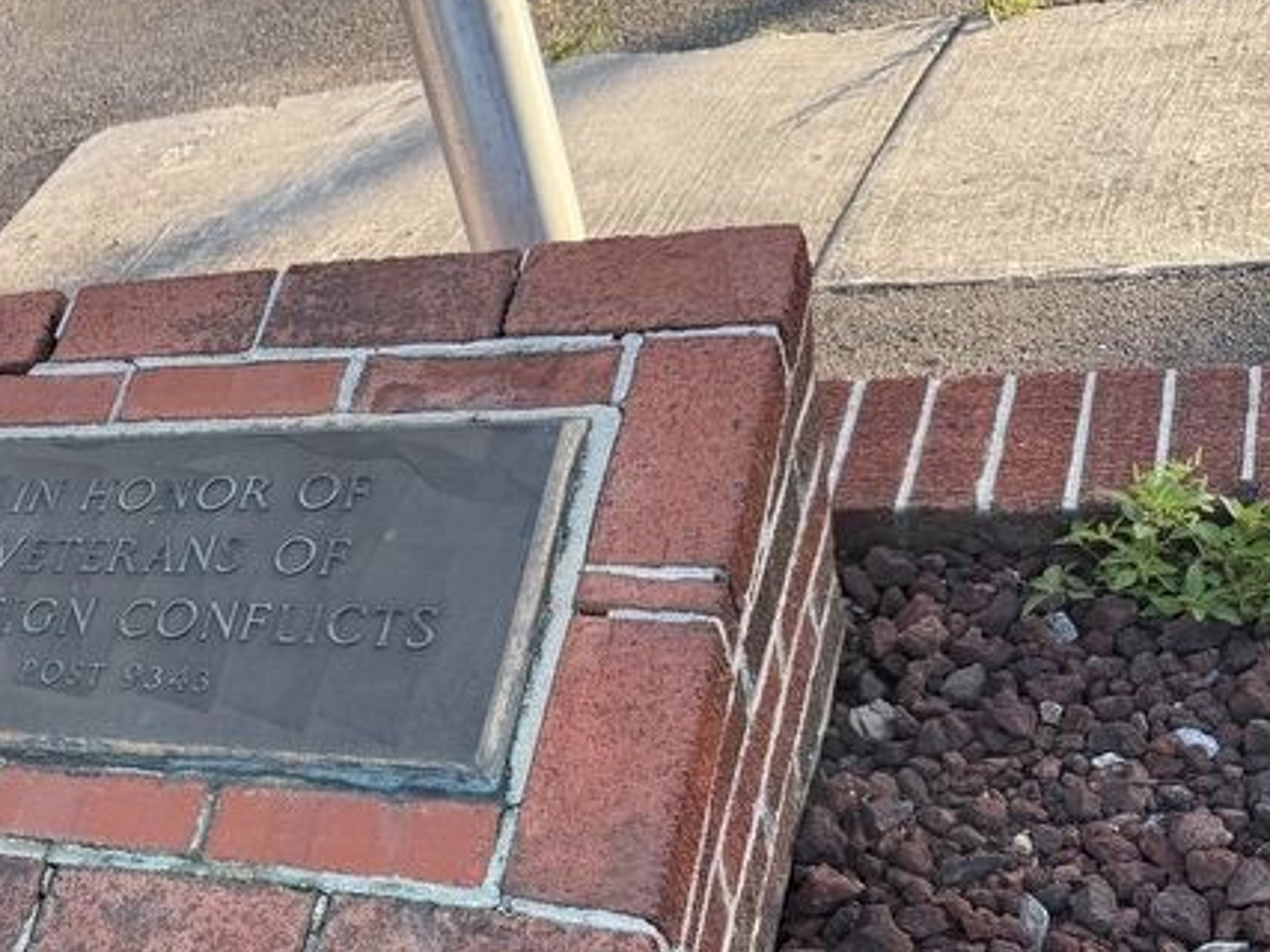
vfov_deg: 31.8
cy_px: 657
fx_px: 1651
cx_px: 208
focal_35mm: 45
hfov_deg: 39.9
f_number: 1.78
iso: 80
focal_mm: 6.76
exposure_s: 1/399
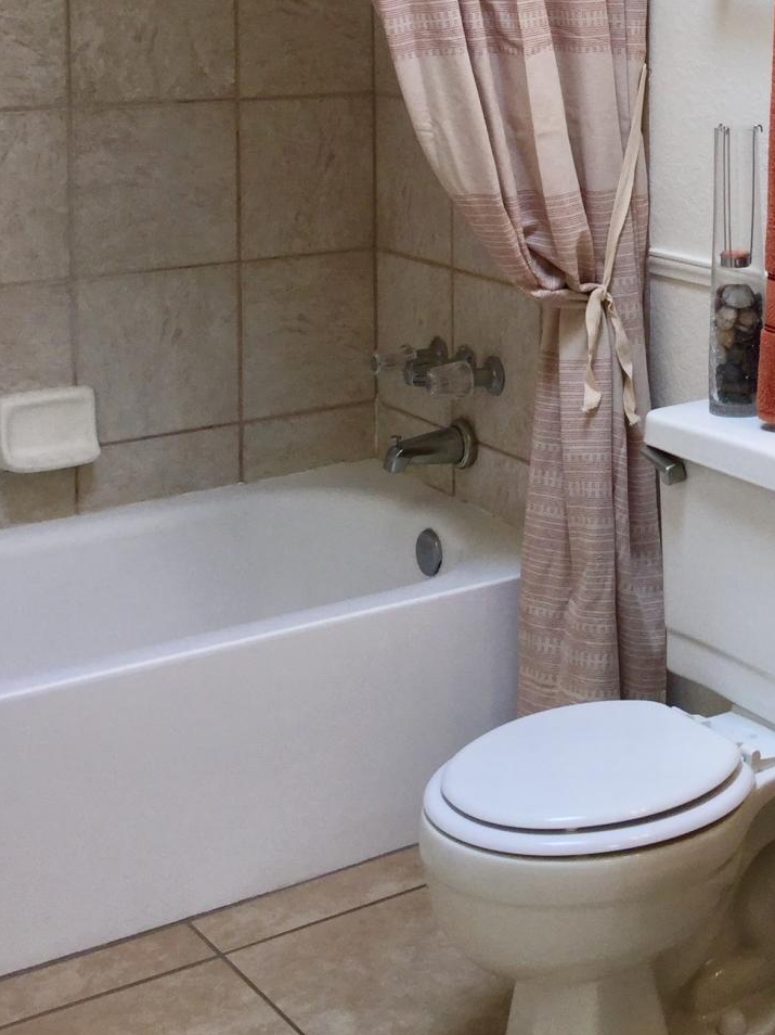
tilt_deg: -3.7
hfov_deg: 21.8
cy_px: 76
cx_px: 775
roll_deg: +0.7
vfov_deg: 28.5
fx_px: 1941
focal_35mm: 65
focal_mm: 3.3
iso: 25
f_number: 2.4
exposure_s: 1/60
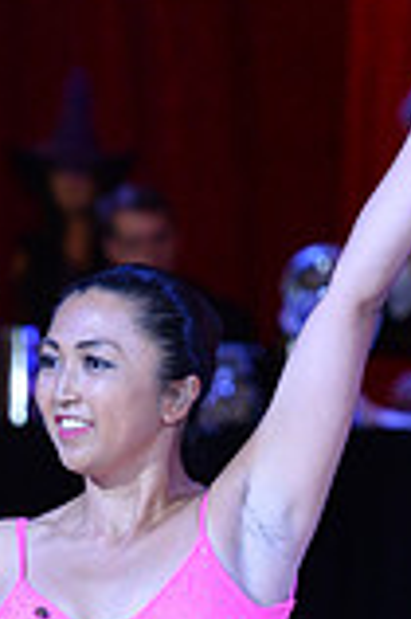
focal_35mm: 533
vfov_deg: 3.9
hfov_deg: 2.6
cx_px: 96
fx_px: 9147
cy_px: 889
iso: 2000
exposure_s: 1/250
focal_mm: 145
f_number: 4.5
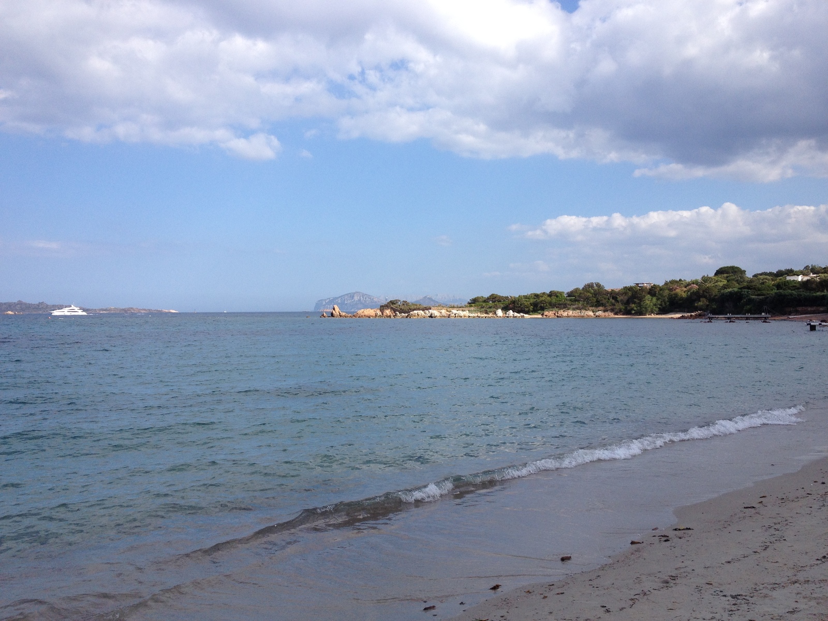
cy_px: 310
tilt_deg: -2.4
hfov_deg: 52.6
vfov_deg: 40.7
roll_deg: +0.5
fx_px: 837
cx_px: 414
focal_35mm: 35
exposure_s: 1/1727
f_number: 2.4
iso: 50
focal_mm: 4.28
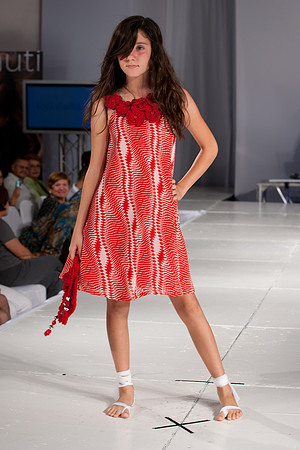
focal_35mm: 70
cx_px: 150
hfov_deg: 19.5
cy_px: 225
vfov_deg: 28.8
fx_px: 875
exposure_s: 1/125
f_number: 5
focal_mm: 70
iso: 200
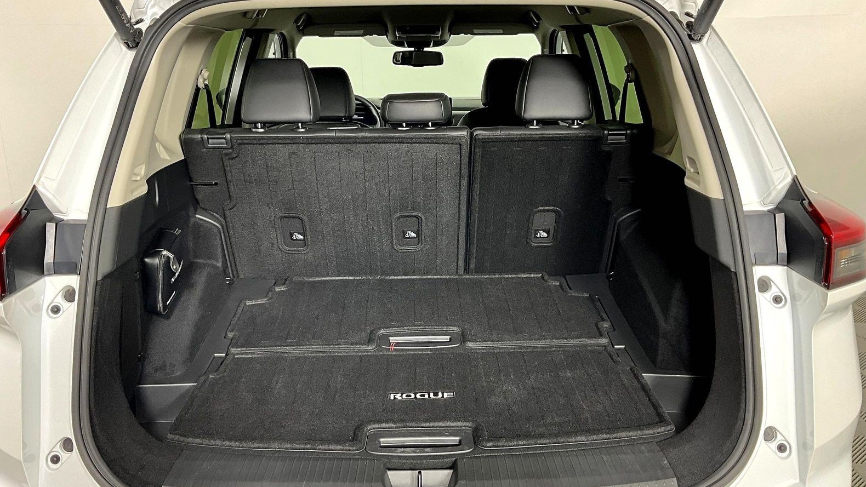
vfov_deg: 36.7
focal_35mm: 32
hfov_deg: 61.0
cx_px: 430
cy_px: 261
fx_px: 735
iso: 64
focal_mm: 3
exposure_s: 1/65
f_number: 1.8
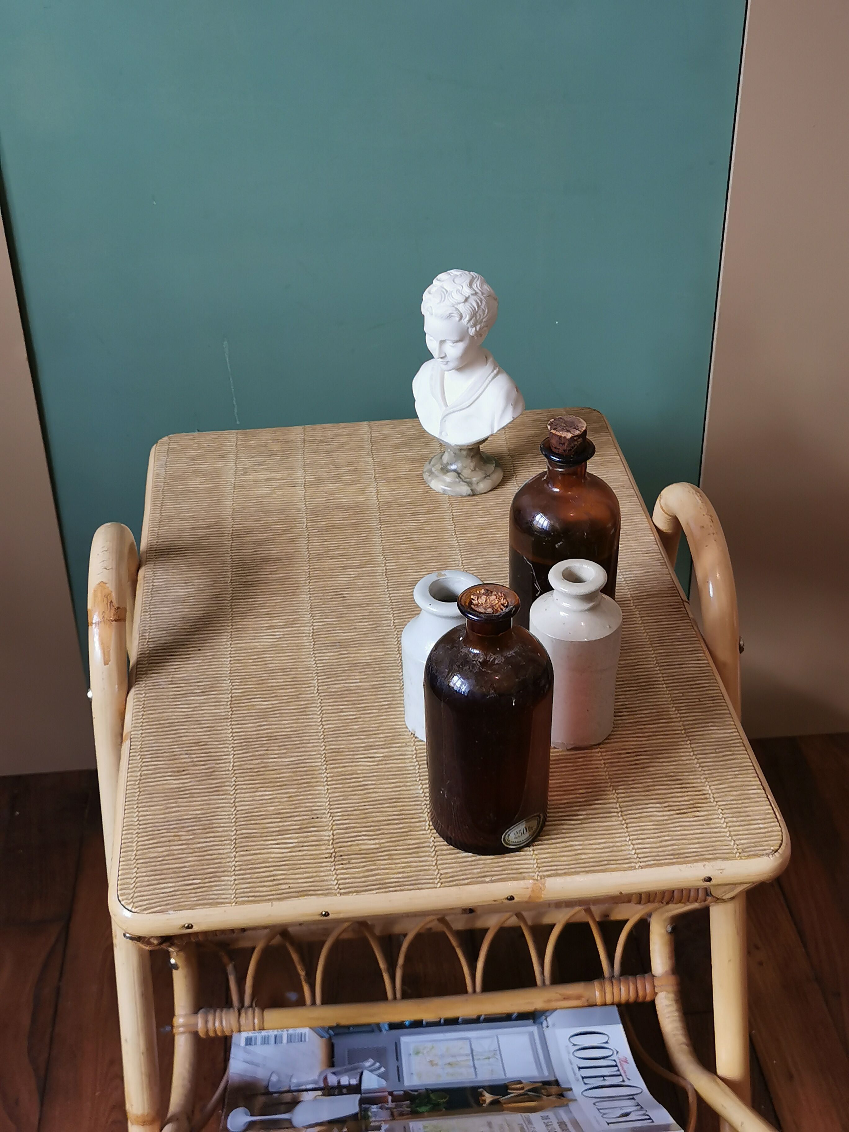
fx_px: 1472
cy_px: 566
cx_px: 424
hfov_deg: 32.2
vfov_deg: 42.1
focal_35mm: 45
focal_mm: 5.58
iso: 100
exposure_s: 1/100
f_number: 1.8
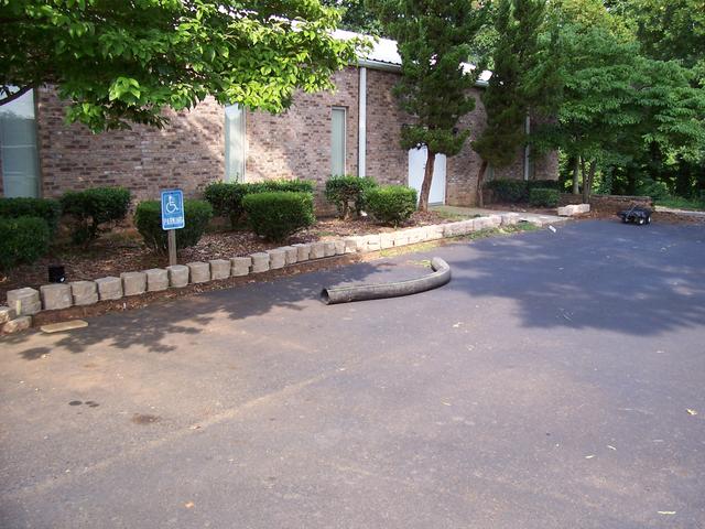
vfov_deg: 41.8
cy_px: 264
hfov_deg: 54.0
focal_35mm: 34
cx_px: 352
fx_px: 692
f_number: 2.7
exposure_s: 1/250
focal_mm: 5.6
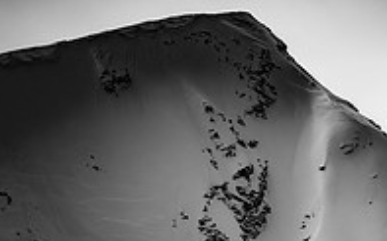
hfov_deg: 3.5
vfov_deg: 2.2
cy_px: 345
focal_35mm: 599
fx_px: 6316
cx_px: 440
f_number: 3.2
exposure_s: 1/4000
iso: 100
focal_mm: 200
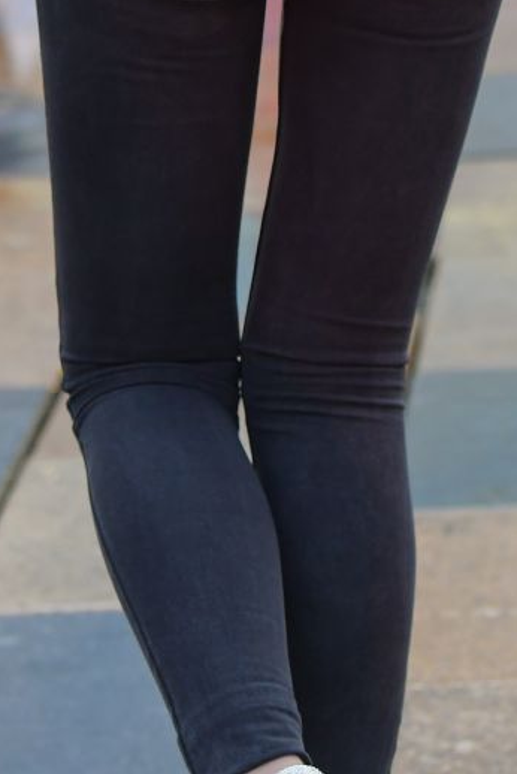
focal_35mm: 312
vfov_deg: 6.5
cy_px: -295
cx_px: 383
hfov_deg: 4.4
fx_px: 6712
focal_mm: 70
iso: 900
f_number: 3.5
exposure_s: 1/800
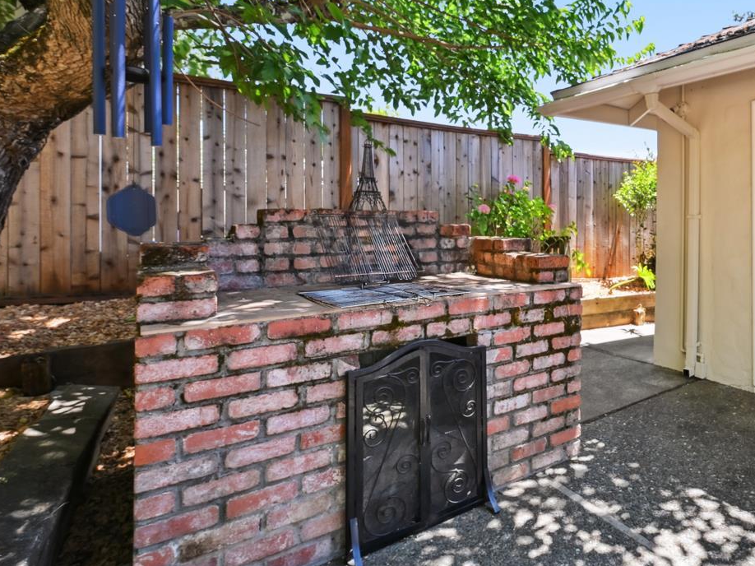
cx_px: 555
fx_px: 480
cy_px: 217
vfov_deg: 60.4
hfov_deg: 71.8
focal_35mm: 22
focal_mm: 14
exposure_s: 1/320
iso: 800
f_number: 9
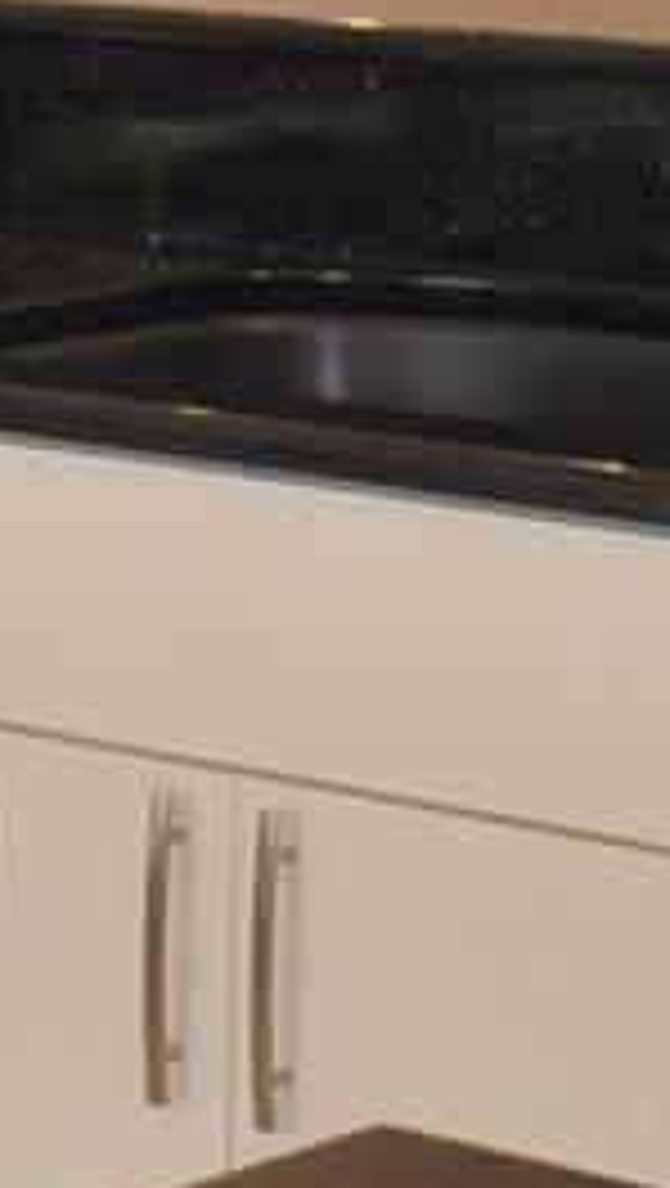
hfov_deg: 6.6
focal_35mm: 171
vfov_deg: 12.5
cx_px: -1160
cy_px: 104
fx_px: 5387
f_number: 3.5
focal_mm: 18
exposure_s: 1/125
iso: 400
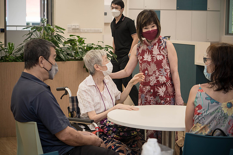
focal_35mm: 86
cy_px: 78
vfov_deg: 15.8
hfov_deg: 23.6
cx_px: 116
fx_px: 559
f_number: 2.8
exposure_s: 1/125
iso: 400
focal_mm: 40
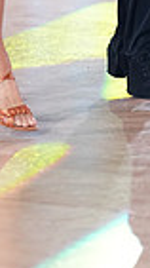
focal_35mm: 530
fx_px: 3759
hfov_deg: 2.3
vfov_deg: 4.0
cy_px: -188
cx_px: 79
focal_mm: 123
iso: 2000
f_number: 2.8
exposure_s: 1/400
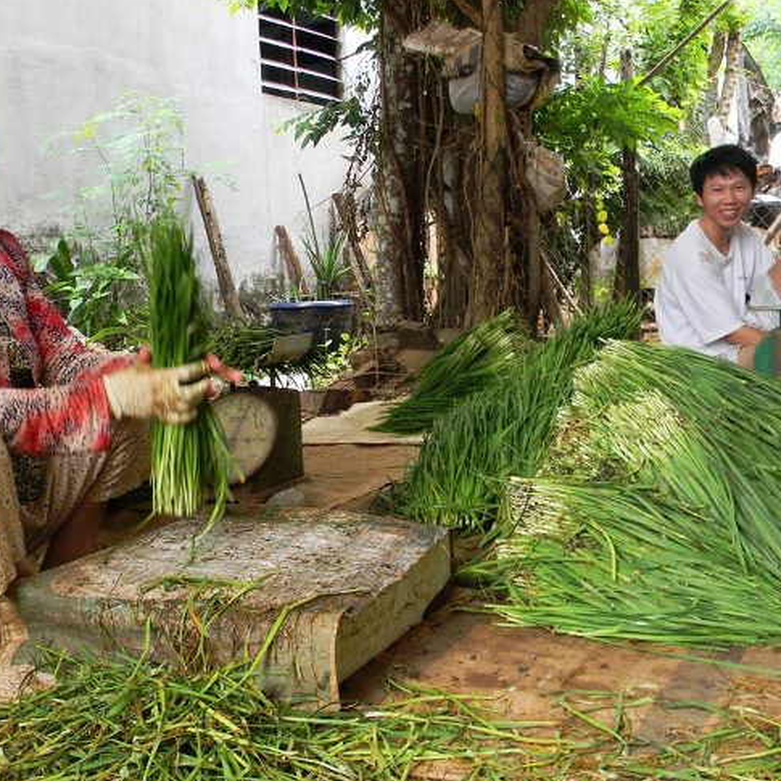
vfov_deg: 39.2
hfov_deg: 39.0
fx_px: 1098
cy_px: 390
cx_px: 304
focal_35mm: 43
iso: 85
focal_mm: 6.4
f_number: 3.7
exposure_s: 1/30
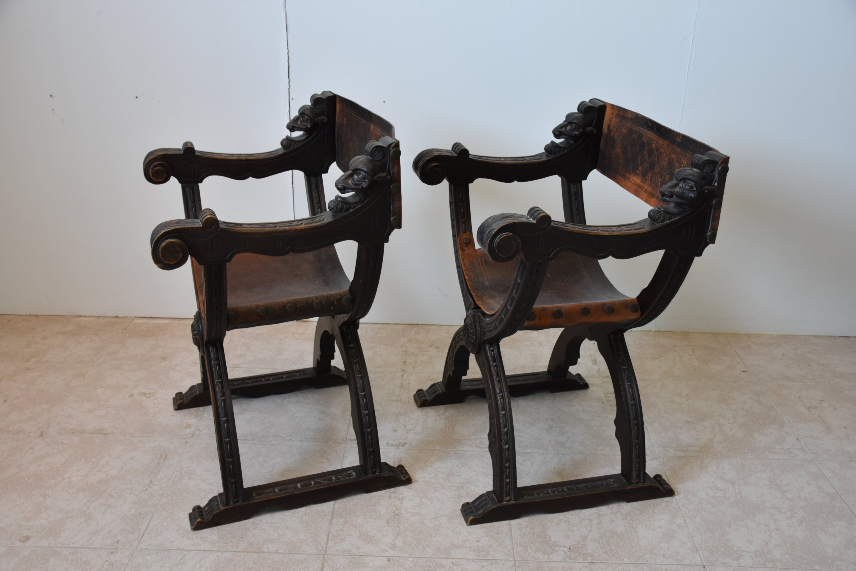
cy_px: 286
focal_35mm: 34
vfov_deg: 38.4
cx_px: 428
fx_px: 820
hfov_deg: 55.1
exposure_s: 1/60
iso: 800
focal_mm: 23
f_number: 4
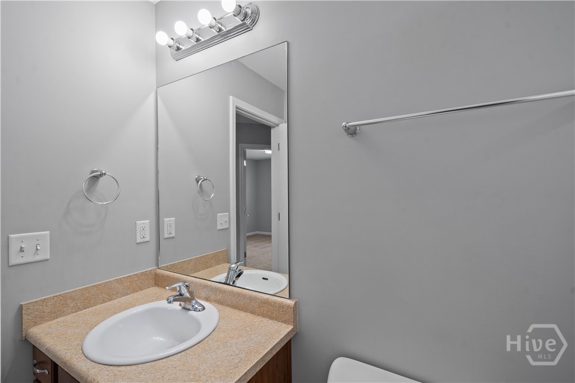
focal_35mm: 16
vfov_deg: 73.7
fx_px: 256
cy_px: 192
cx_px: 288
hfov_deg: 96.7
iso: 2000
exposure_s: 1/30
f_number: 8
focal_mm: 16
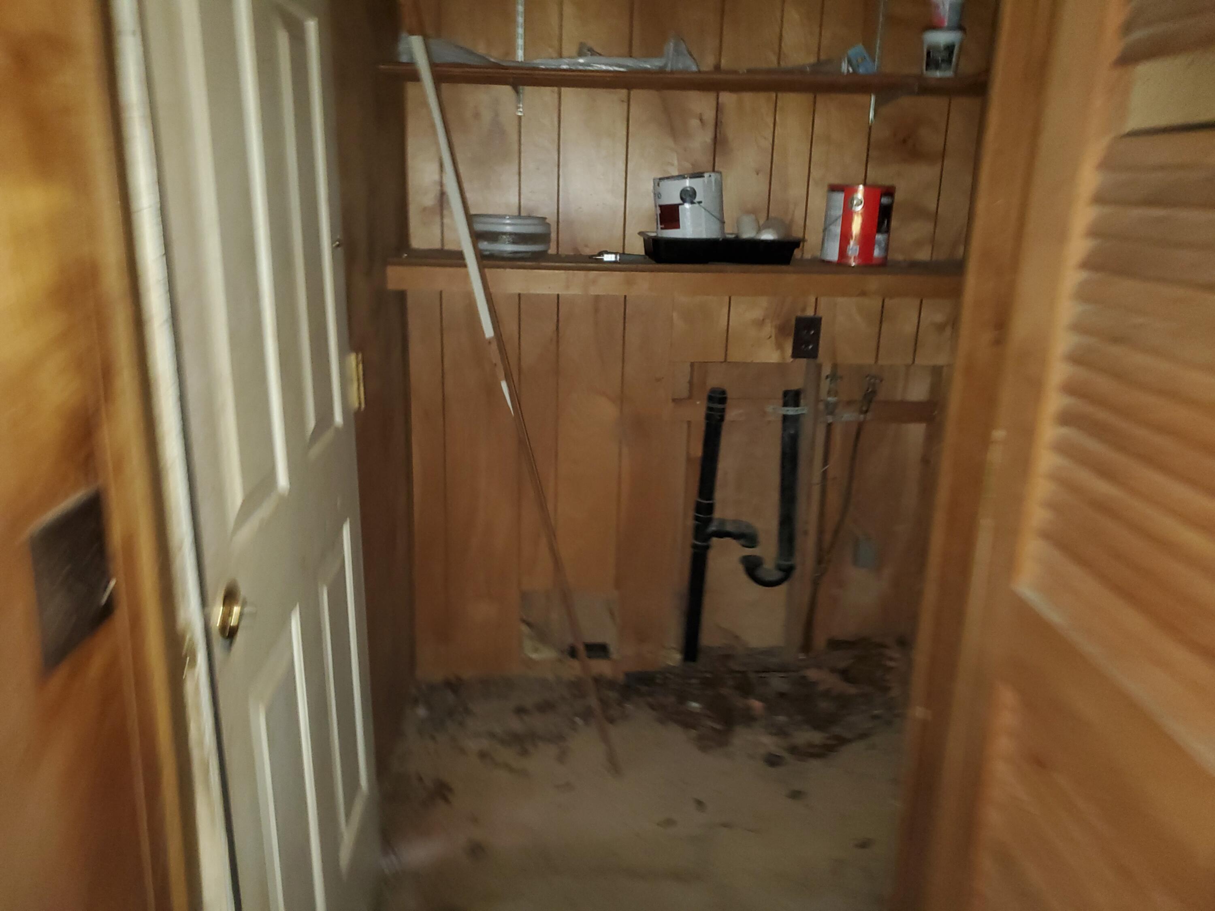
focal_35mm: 26
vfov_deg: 53.1
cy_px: 456
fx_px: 913
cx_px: 608
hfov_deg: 67.3
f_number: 1.5
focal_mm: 4.3
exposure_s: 1/6
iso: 400
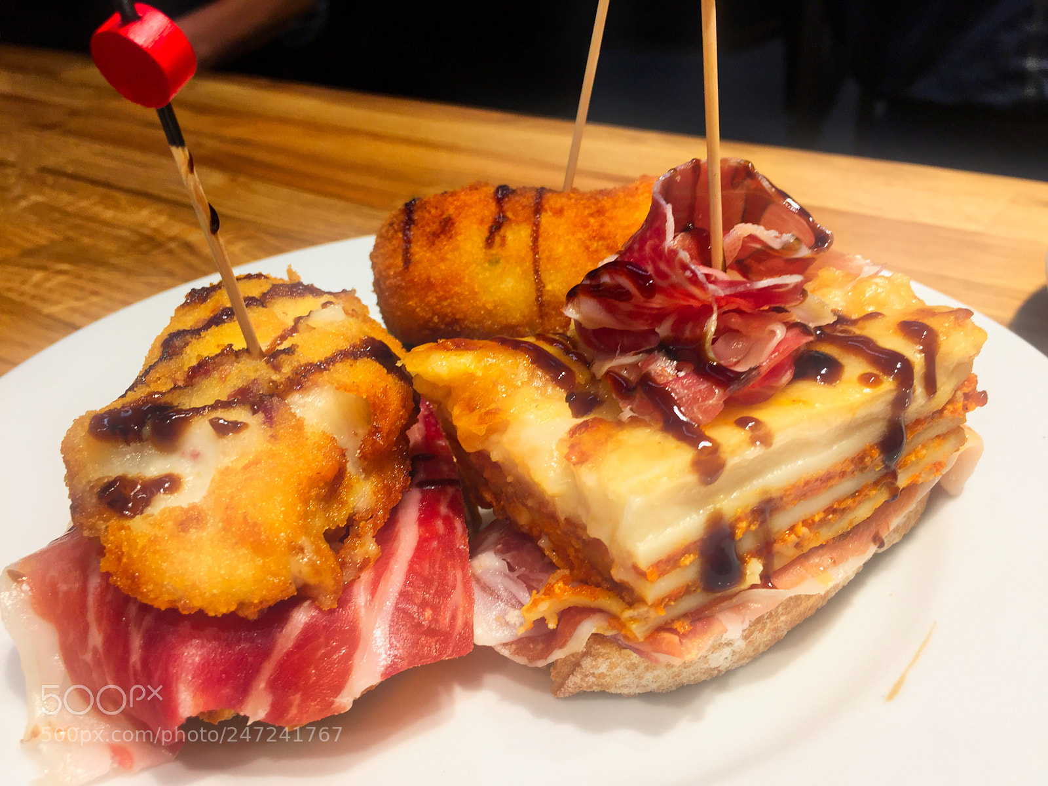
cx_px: 524
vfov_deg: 48.2
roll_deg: +2.7
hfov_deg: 61.7
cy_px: 393
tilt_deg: -28.8
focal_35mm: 29
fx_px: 878
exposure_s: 1/50
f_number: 2.2
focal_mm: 4.15
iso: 40
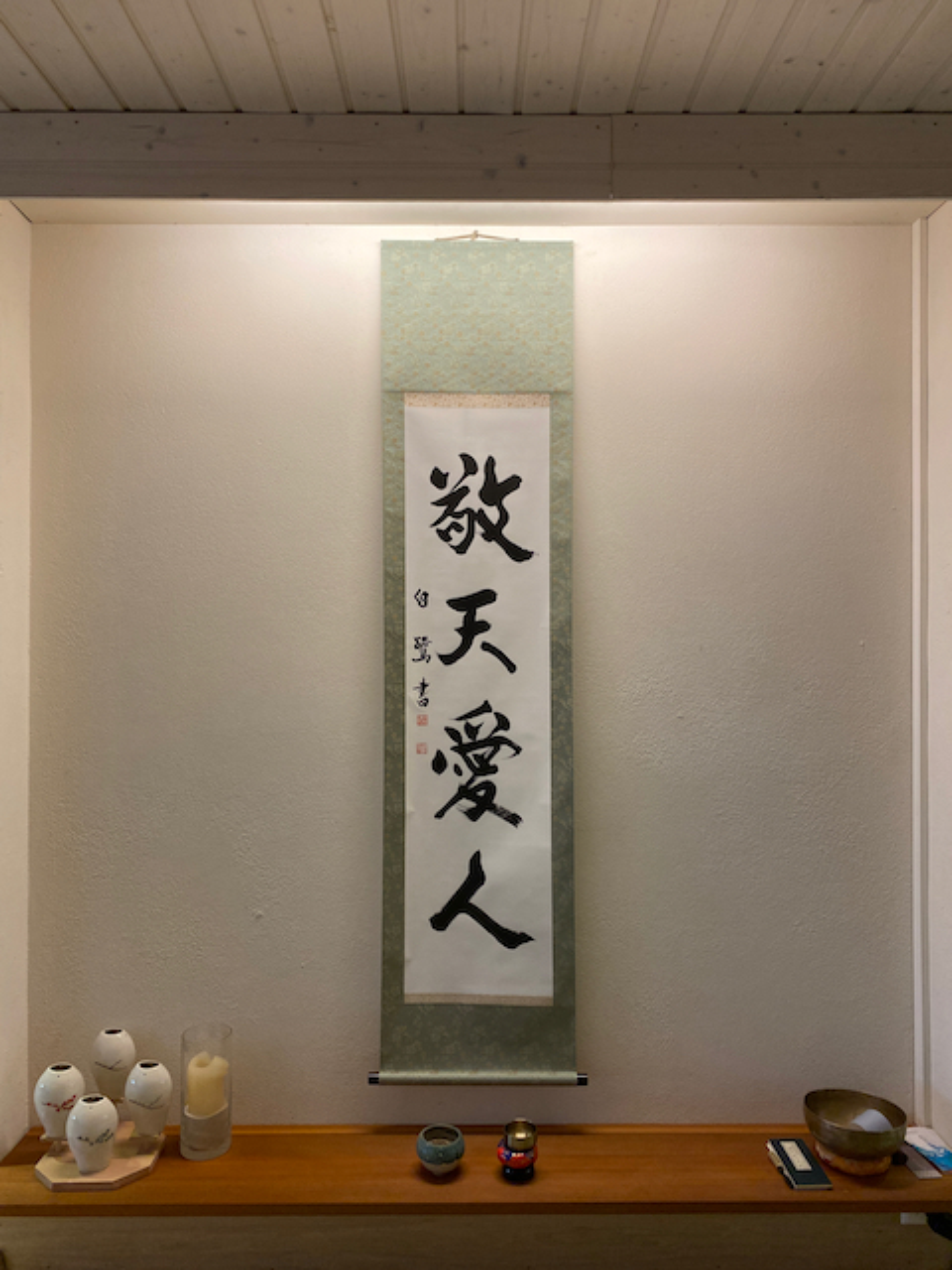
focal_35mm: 26
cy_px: 635
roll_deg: +0.1
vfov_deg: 67.3
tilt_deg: +2.0
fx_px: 953
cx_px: 476
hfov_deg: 53.1
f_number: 1.8
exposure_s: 1/100
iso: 125
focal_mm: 4.25
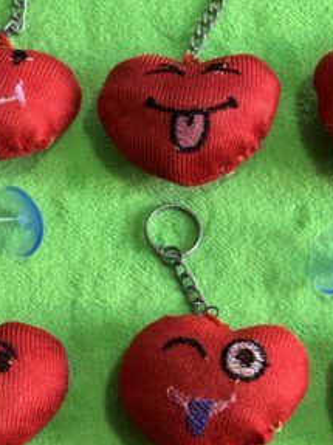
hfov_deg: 11.0
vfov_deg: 14.7
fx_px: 1720
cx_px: 112
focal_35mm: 134
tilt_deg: -72.5
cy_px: 335
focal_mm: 6.76
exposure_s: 1/100
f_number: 1.78
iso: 80
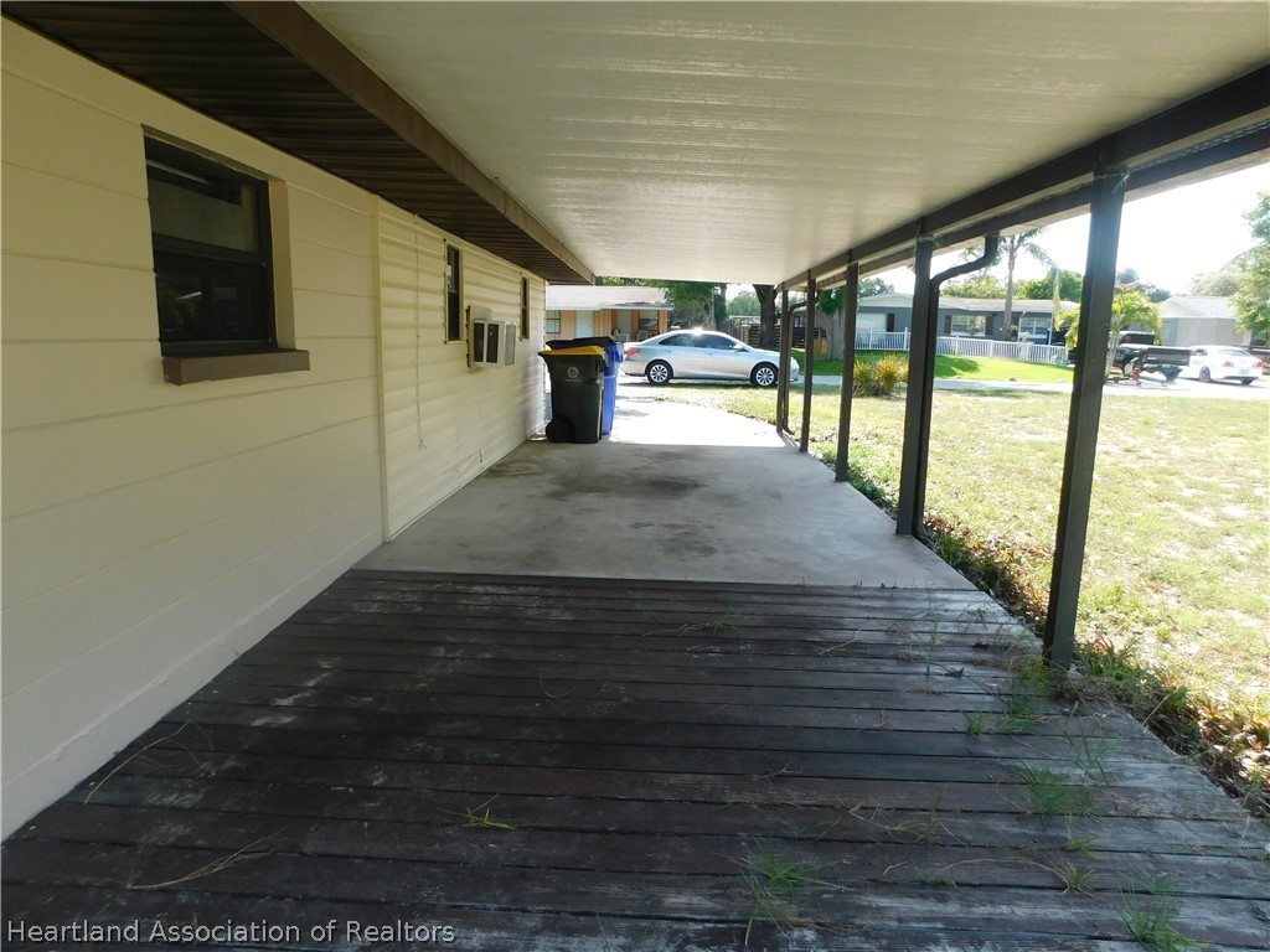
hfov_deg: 73.9
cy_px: 476
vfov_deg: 58.9
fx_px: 844
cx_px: 635
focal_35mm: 23
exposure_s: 1/400
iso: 125
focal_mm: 4
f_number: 3
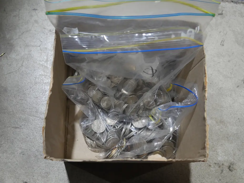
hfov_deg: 46.8
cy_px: 92
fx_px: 282
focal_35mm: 40
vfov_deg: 36.0
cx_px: 122
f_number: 4.4
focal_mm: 20
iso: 500
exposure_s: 1/60
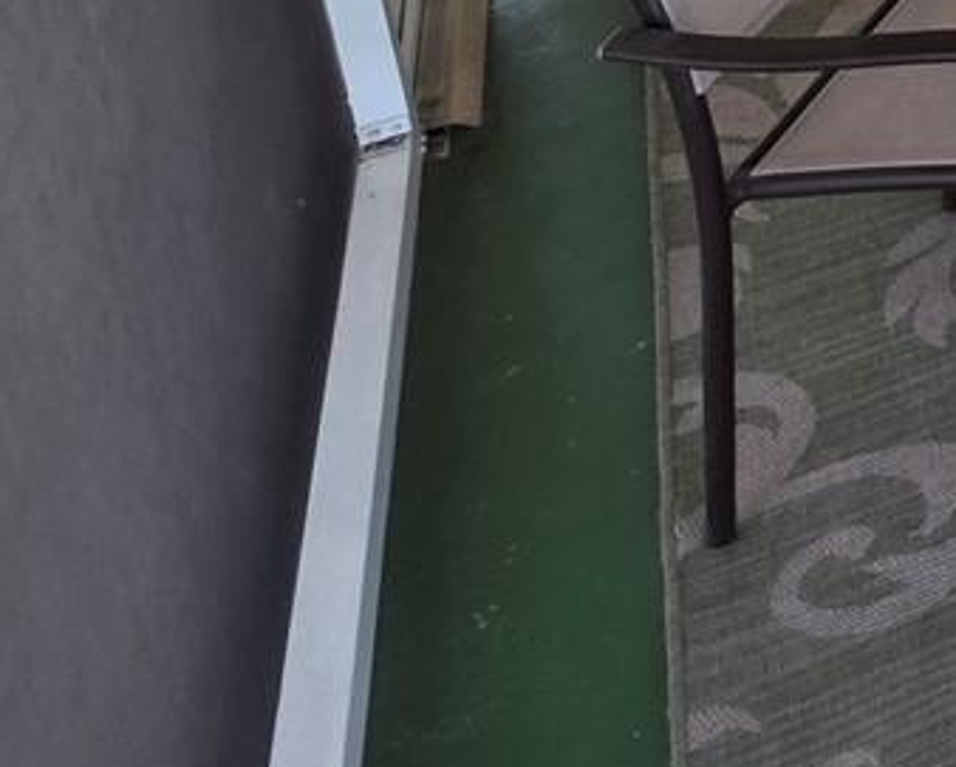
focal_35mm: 60
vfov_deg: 19.6
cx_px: 1847
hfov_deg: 19.7
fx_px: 1699
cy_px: -572
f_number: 1.9
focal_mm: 2.2
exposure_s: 1/120
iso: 50
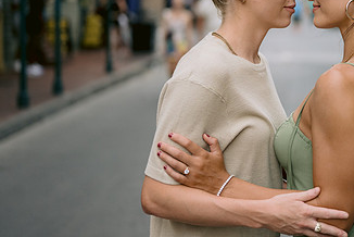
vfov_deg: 14.2
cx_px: 295
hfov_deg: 20.9
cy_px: 43
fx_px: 945
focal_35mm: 96
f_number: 1.8
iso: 400
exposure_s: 1/500
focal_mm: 50
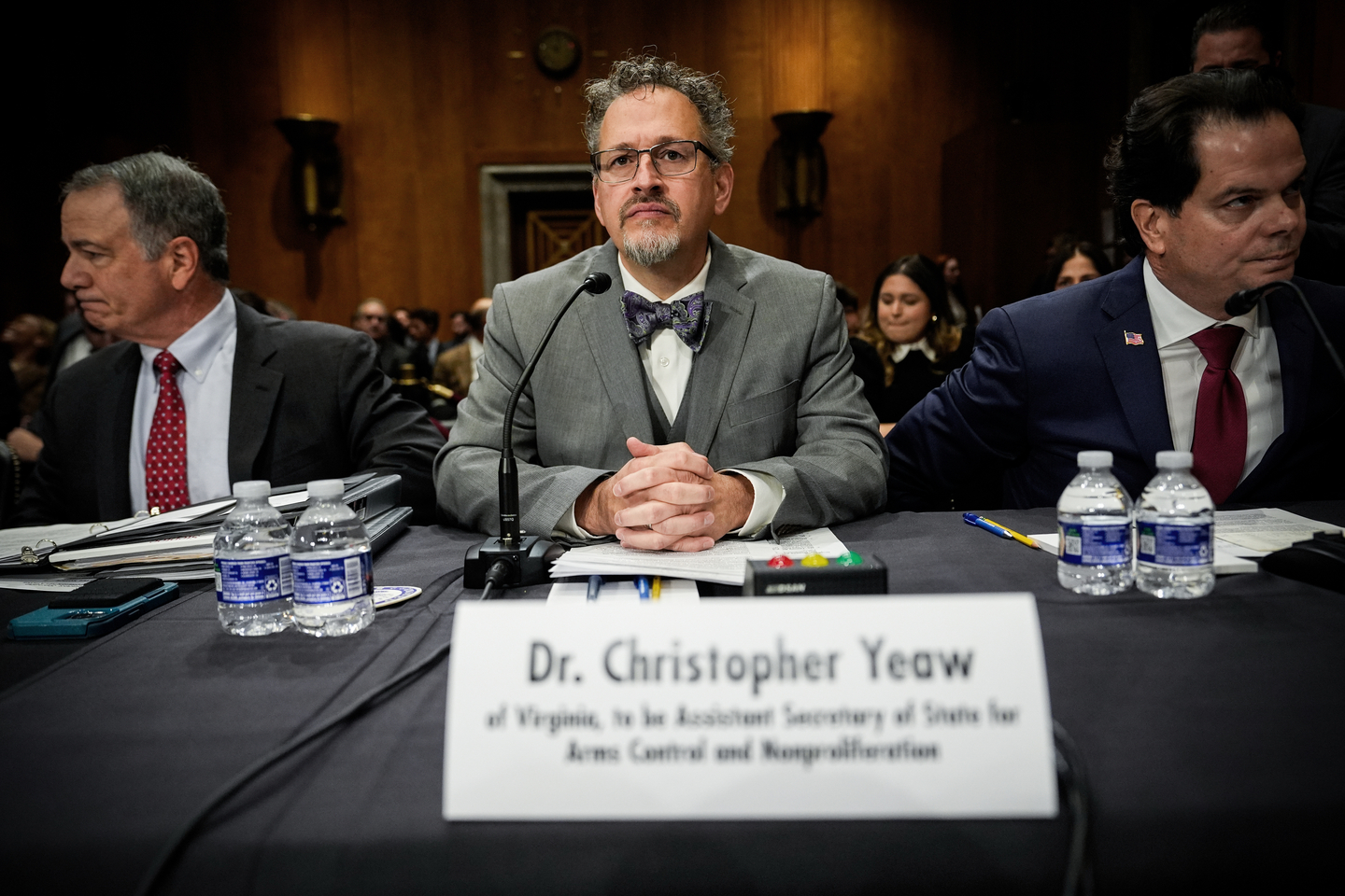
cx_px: 672
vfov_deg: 45.0
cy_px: 448
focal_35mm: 29
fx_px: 1083
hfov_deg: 63.7
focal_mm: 29
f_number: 2.8
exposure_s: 1/500
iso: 2500
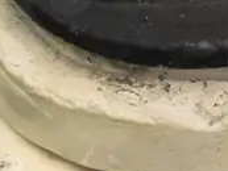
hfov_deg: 8.0
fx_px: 1635
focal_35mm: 248
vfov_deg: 6.0
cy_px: 11
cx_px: 21
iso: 2500
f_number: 6.3
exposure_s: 1/100
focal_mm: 21
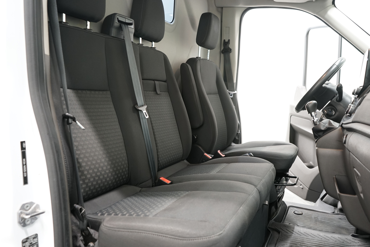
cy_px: 124
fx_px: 288
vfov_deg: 46.4
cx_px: 185
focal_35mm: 28
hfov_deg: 65.5
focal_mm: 28
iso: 800
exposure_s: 1/3
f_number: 5.6
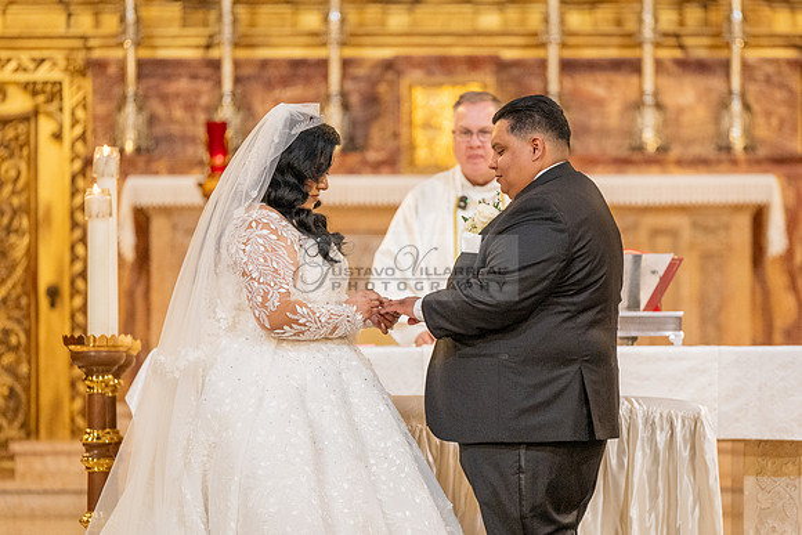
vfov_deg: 5.5
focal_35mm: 250
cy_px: 264
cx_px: 477
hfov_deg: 8.2
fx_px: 5560
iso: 2000
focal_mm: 200
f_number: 2.8
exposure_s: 1/160
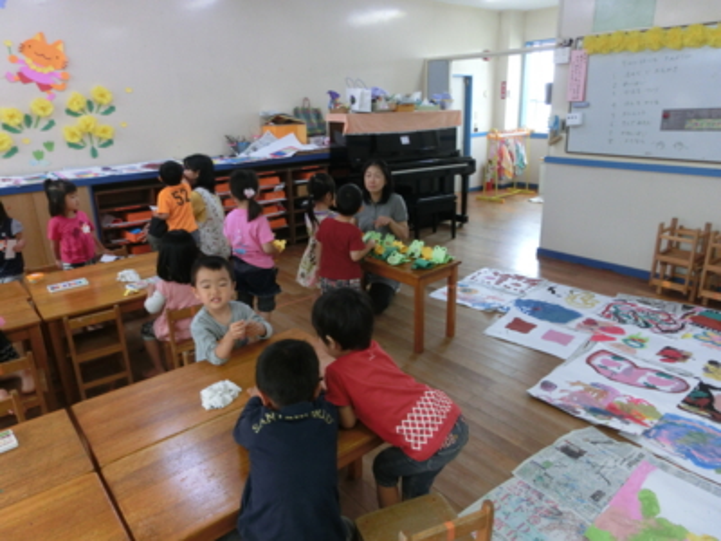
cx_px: 360
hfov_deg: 71.6
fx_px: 500
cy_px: 270
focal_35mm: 24
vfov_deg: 56.8
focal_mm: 4.24
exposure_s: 1/125
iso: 250
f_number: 3
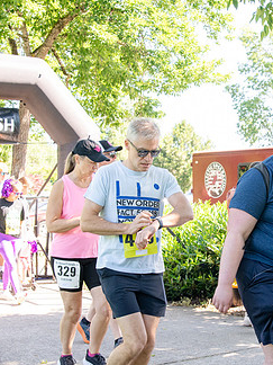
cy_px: 196
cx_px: 193
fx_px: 652
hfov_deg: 23.5
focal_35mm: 62
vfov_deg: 31.2
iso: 500
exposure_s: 1/400
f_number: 3.5
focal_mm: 24
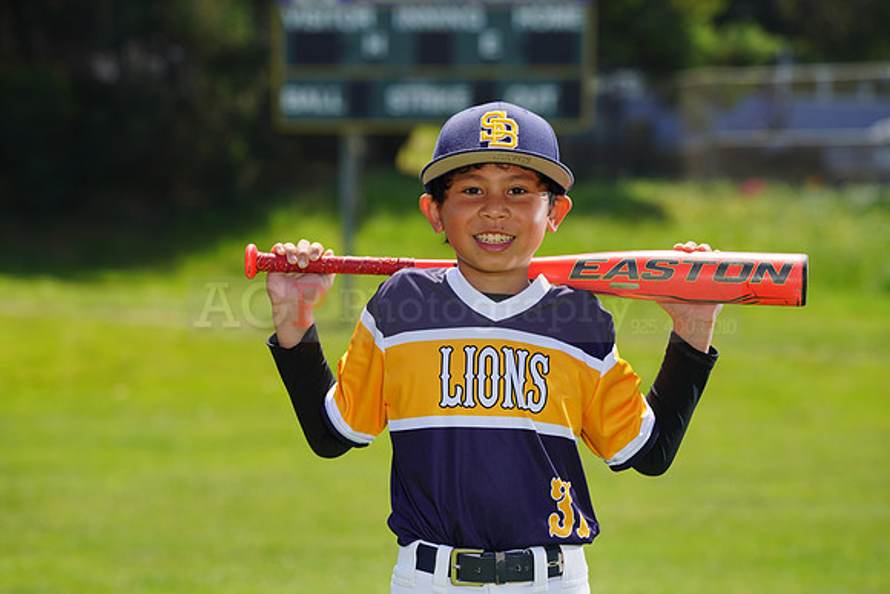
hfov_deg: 10.6
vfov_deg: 7.1
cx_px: 445
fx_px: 4797
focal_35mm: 194
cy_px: 297
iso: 100
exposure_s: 1/250
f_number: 8
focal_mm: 194
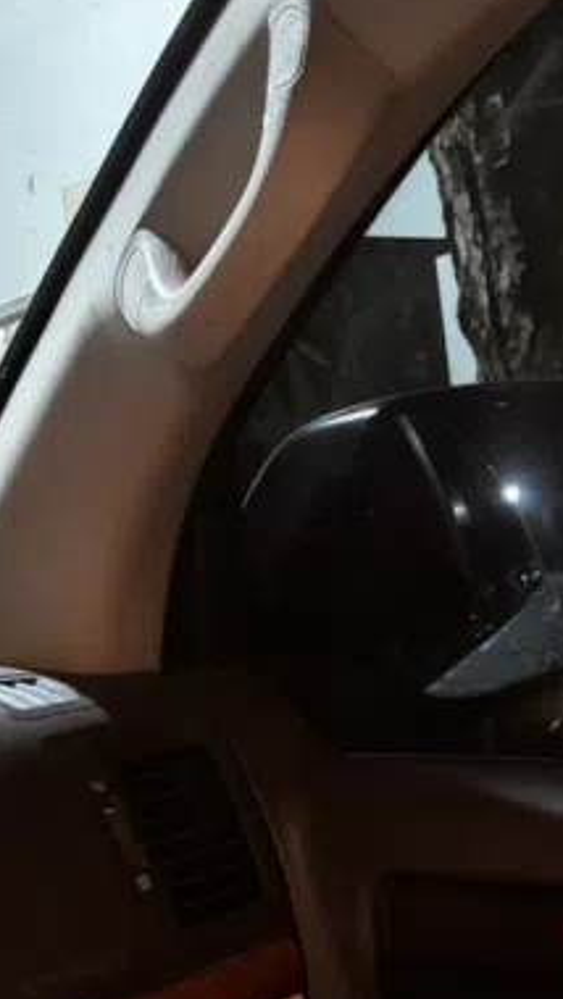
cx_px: 458
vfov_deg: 46.3
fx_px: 1167
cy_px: 570
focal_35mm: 44
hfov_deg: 26.6
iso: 1600
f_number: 1.78
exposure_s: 1/20
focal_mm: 6.76
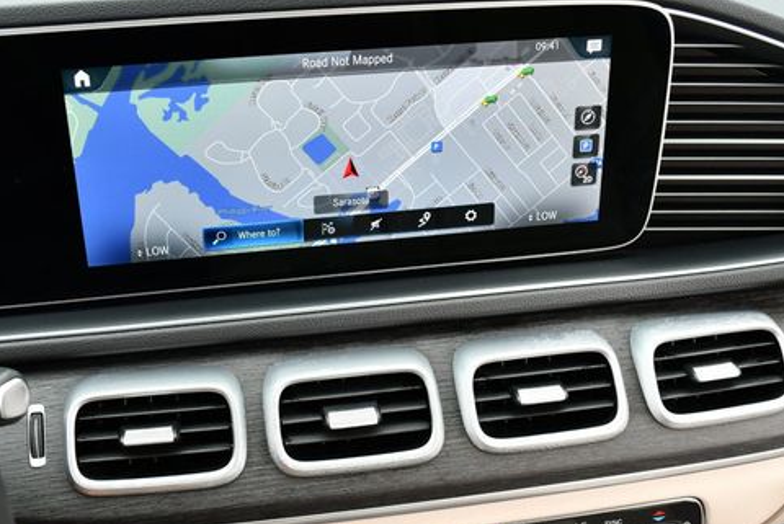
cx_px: 351
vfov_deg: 28.1
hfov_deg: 41.0
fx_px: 1046
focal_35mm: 48
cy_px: 297
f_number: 4
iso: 400
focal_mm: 18
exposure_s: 1/250
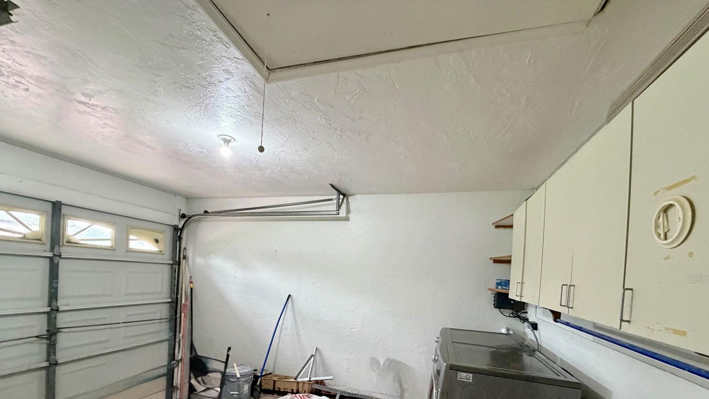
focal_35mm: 16
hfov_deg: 99.4
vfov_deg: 64.6
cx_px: 358
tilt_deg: -1.0
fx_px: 301
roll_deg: -3.3
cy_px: 278
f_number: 2.2
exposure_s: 1/60
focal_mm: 2.22
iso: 500
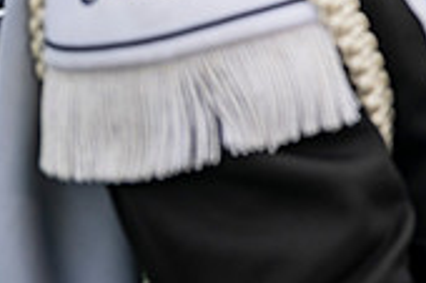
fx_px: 969
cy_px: -111
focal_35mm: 82
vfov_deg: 15.6
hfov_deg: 20.3
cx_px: 684
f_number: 2.8
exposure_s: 1/500
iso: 160
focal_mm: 24
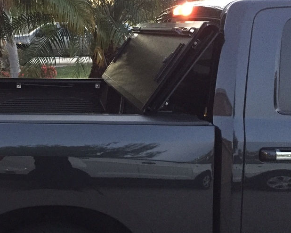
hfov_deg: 33.4
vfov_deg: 27.6
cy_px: 127
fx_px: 474
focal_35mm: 55
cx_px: 66
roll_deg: +7.3
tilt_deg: -13.1
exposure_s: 1/15
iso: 320
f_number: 2.2
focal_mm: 4.15
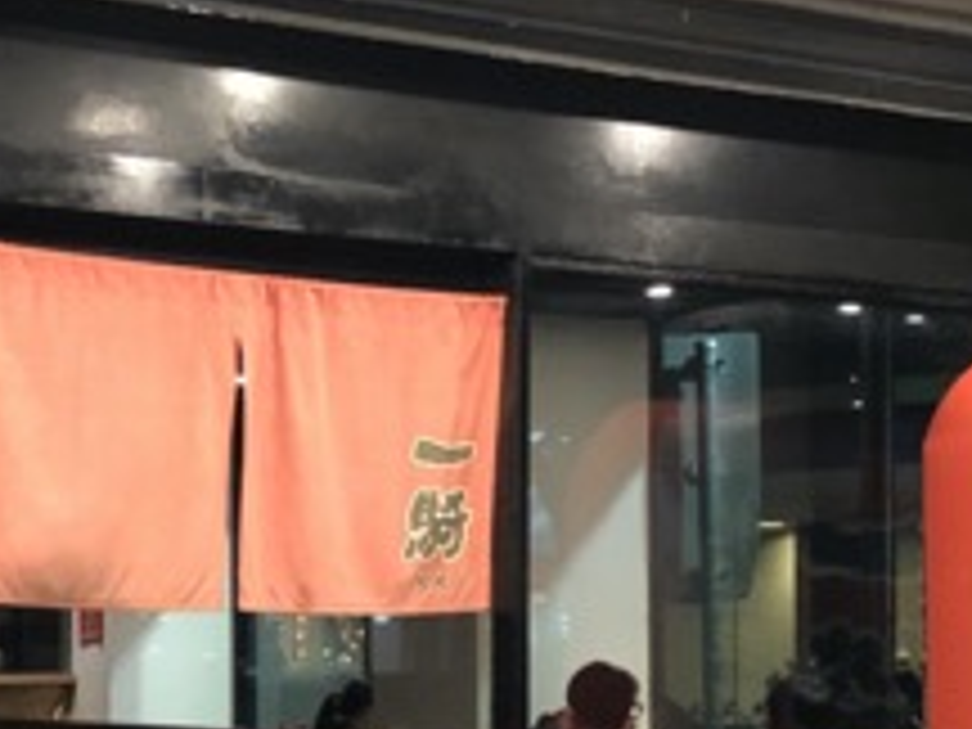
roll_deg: +0.5
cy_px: 634
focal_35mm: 83
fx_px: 2331
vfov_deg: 17.6
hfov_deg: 23.5
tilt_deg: +1.4
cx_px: 346
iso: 100
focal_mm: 3.99
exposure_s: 1/15
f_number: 1.8
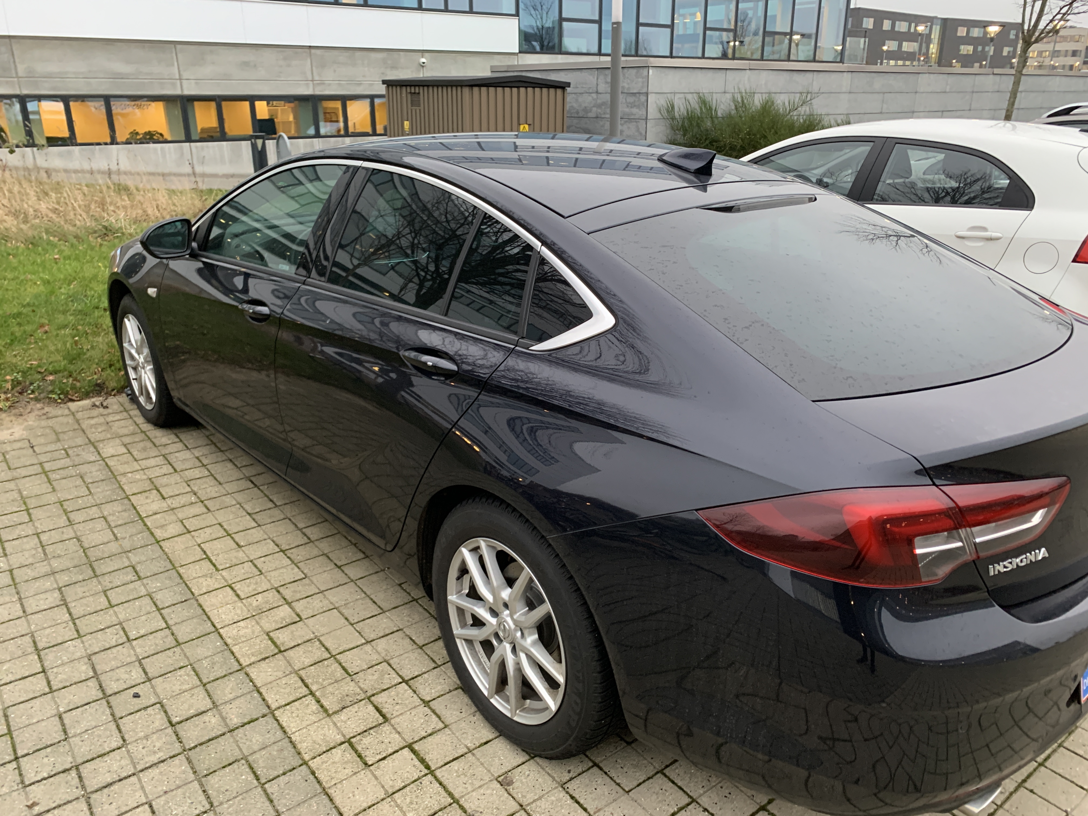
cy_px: 408
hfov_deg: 67.3
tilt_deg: -19.7
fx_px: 817
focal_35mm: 26
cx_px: 544
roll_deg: +0.0
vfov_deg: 53.1
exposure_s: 1/60
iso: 250
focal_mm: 4.25
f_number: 1.8
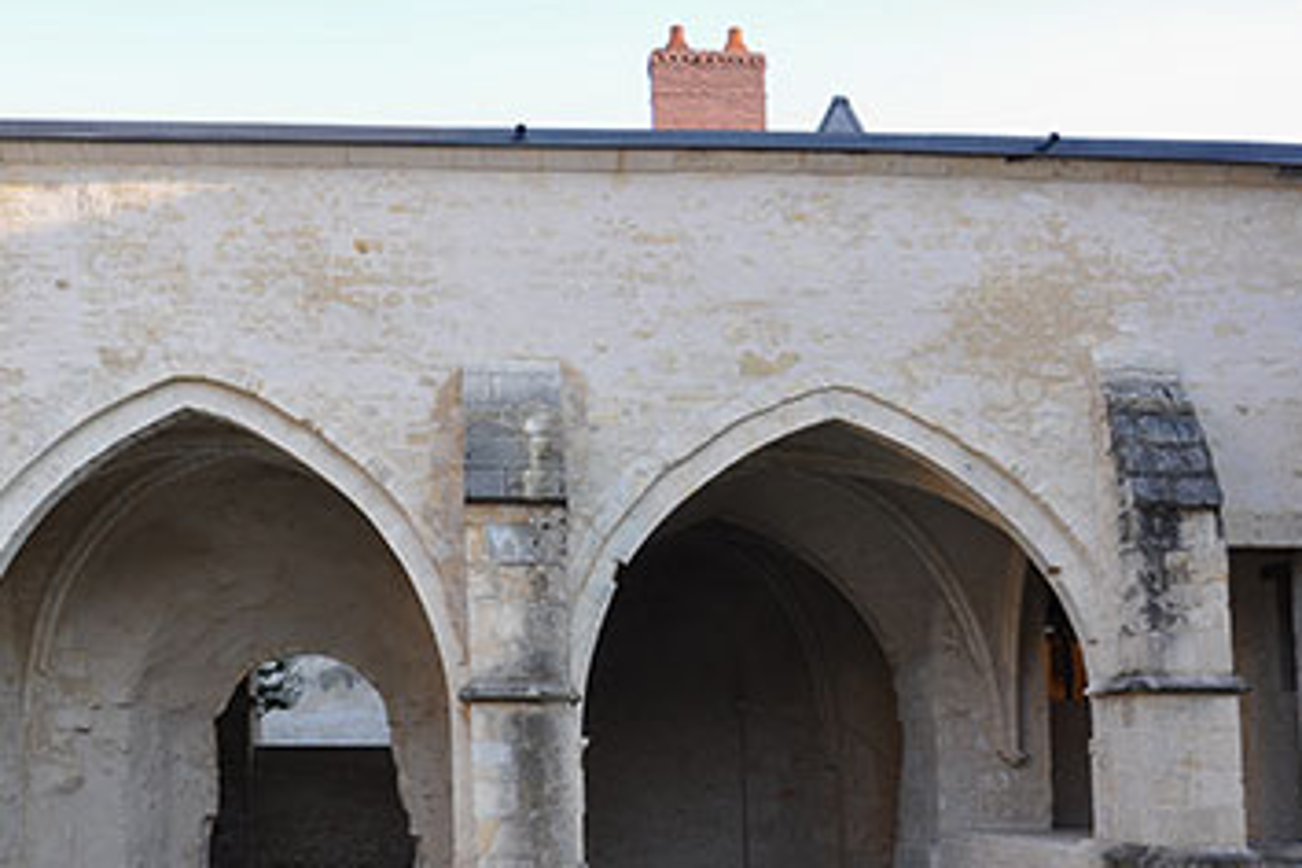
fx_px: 1519
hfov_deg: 46.3
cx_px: 592
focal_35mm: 42
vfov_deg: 31.8
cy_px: 537
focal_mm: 22
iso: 200
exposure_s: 1/50
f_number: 7.1
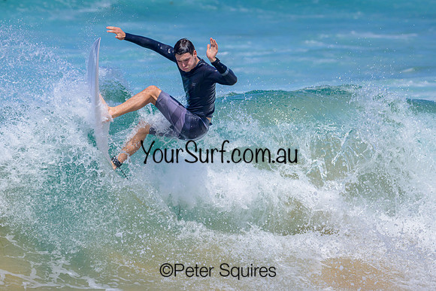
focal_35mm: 521
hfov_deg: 4.0
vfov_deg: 2.6
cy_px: 168
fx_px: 6306
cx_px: 252
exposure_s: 1/2000
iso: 720
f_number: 11
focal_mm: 450
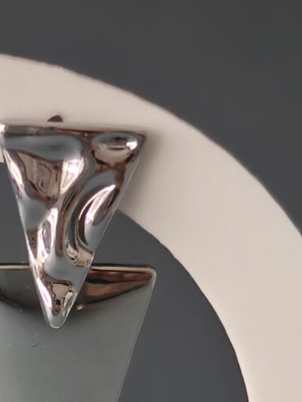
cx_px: -29
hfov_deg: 11.4
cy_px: 446
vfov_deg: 15.0
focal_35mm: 128
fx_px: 1489
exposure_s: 1/33.3
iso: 466
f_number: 1.68
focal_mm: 6.57
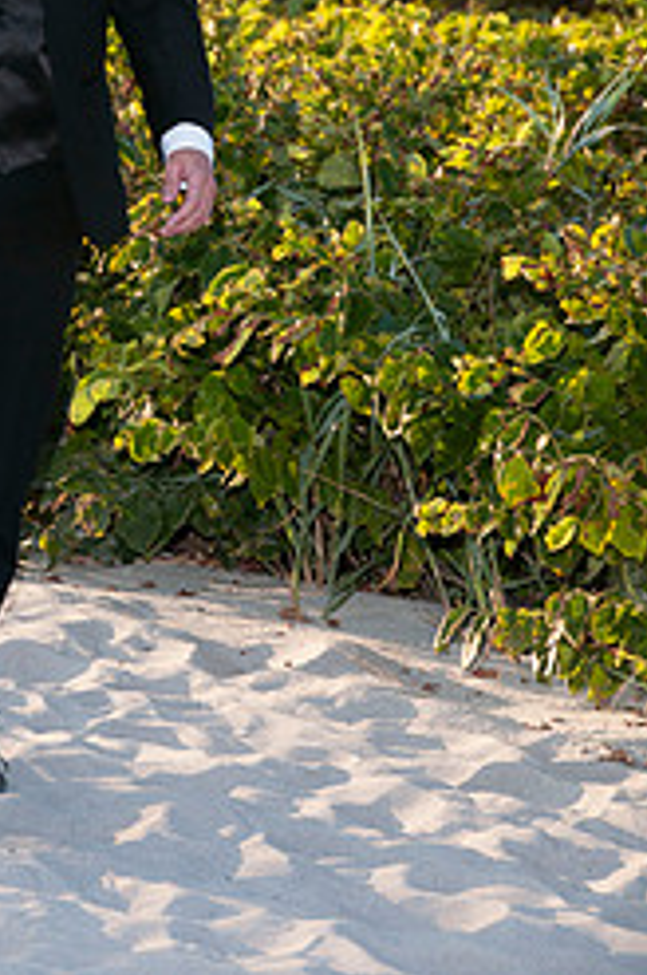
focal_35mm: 260
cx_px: 73
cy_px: 91
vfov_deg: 7.9
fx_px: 7028
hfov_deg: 5.3
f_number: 8
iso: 100
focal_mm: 95
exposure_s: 1/250
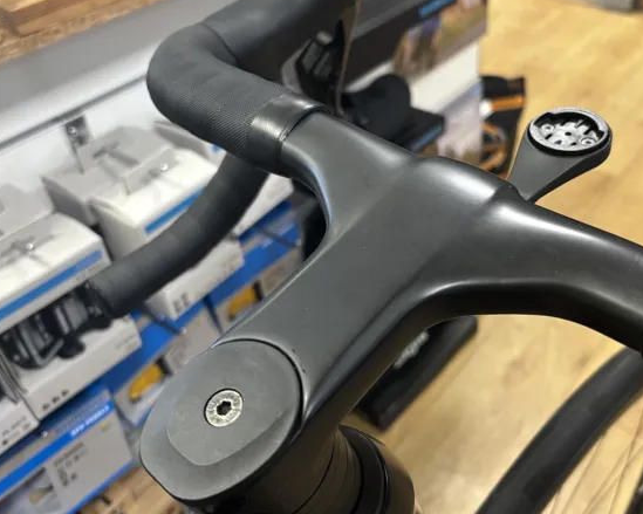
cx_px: 404
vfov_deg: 40.1
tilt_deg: -39.8
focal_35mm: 37
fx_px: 704
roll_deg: +2.7
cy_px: 247
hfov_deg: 48.6
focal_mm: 5.96
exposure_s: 1/50
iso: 250
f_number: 1.6
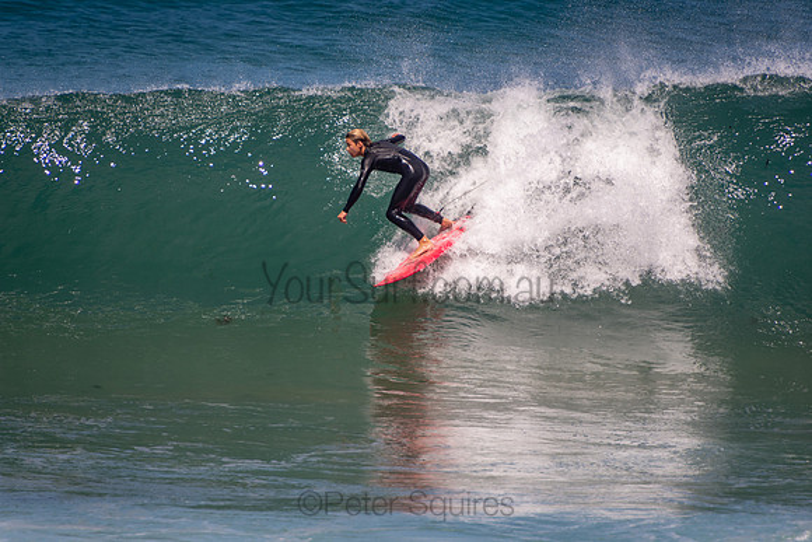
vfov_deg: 2.3
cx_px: 406
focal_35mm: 600
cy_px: 271
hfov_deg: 3.4
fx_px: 13536
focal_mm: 400
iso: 180
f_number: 5.6
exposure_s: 1/1250
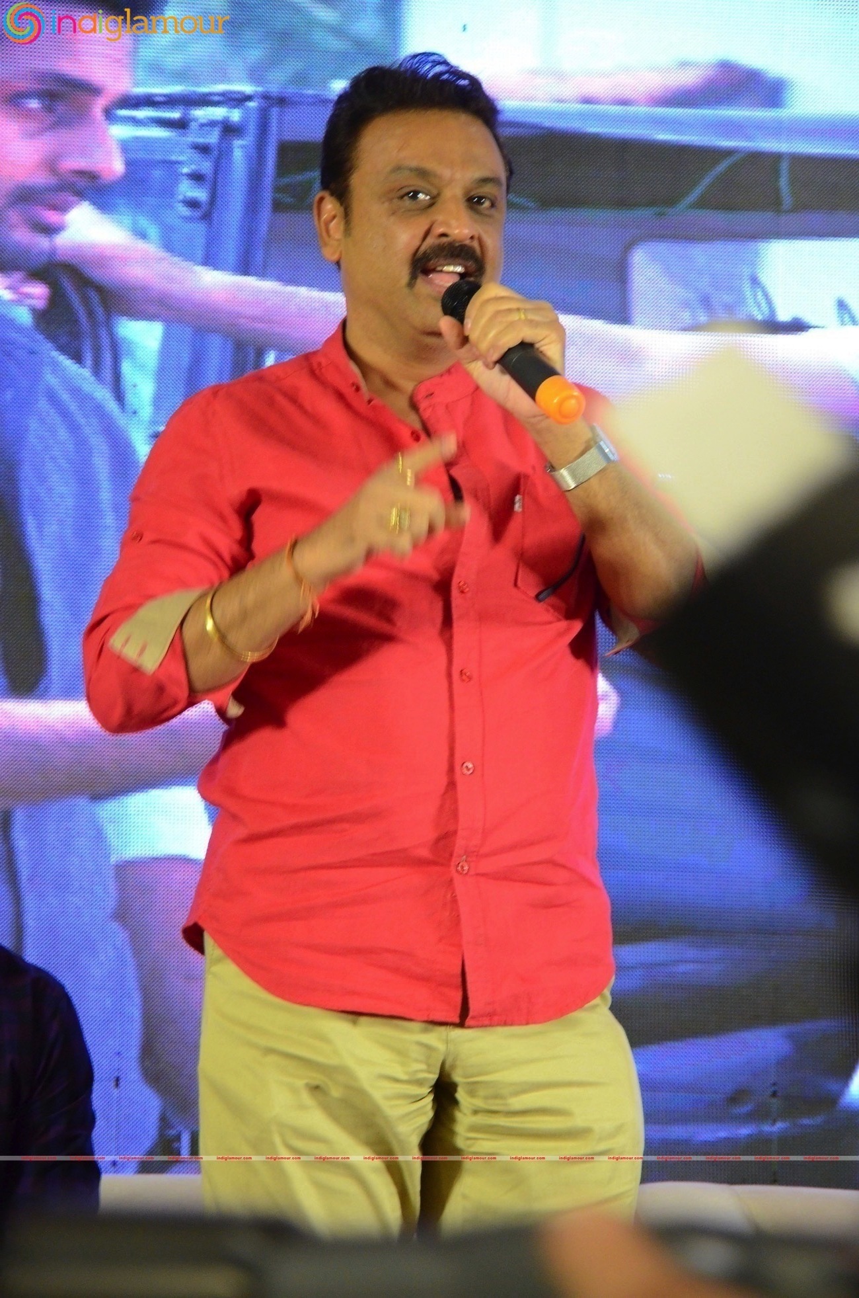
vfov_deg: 13.1
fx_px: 5663
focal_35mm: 158
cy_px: 649
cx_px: 430
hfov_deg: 8.7
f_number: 5.6
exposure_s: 1/80
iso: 2500
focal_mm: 105
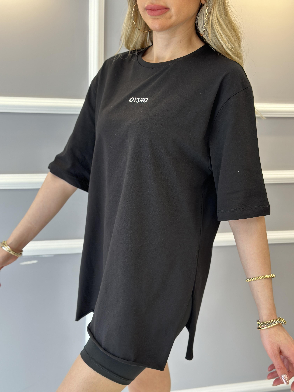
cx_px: 147
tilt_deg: -12.1
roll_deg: -2.5
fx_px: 544
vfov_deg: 39.7
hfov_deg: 30.3
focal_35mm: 48
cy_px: 196
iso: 100
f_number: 1.78
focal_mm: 6.86
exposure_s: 1/100
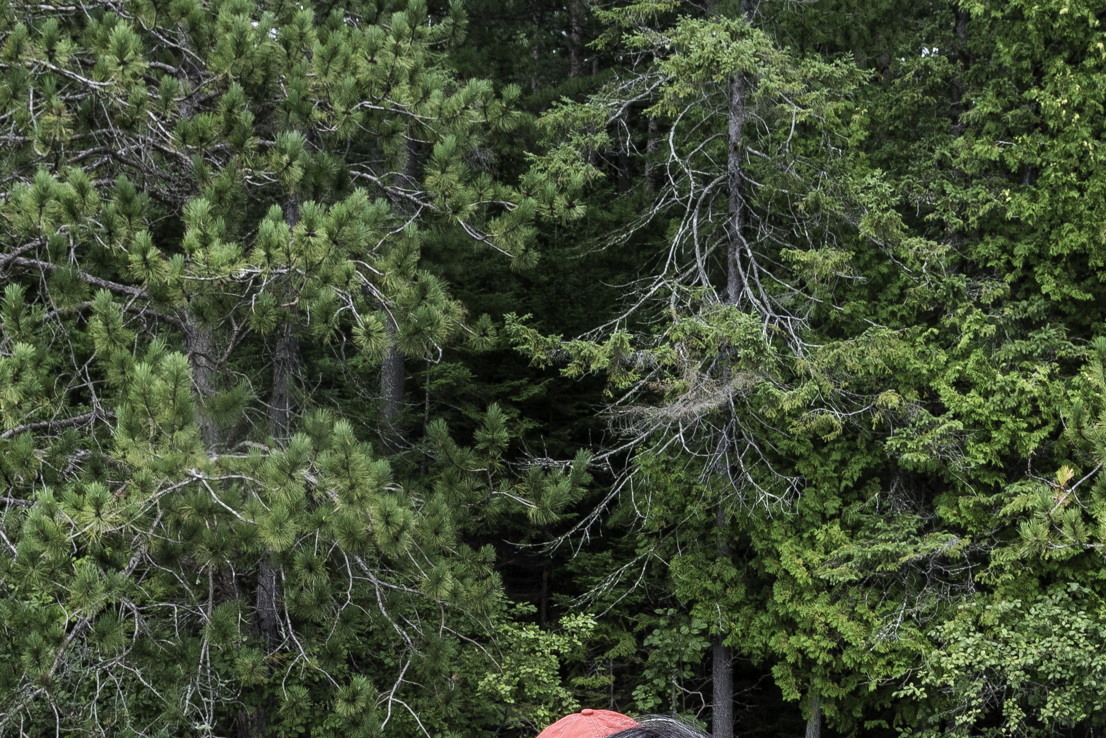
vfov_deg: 20.0
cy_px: 873
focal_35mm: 64
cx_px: 636
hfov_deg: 31.4
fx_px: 1967
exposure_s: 1/160
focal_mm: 24
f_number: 9
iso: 400
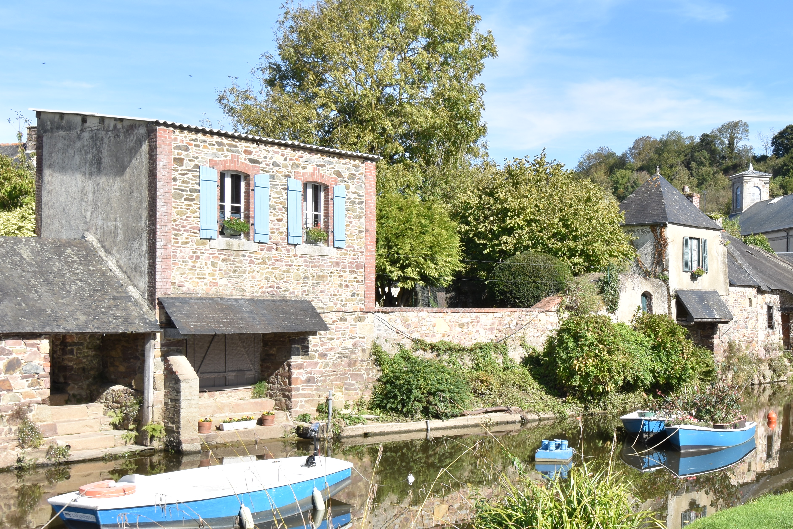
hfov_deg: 39.7
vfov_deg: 28.0
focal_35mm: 48
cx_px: 620
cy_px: 317
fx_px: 1057
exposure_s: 1/50
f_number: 16
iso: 100
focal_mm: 20
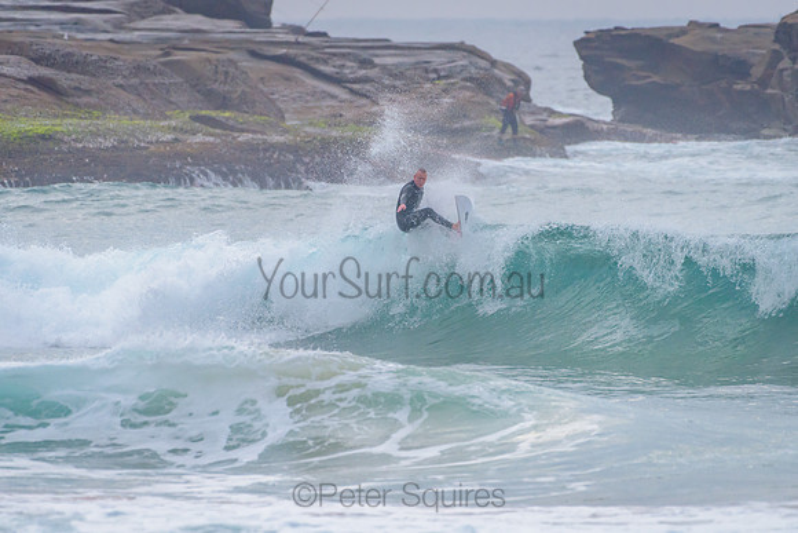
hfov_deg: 3.4
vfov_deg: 2.2
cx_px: 387
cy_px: 261
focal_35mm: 613
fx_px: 13594
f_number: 5.6
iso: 640
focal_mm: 500
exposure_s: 1/1600
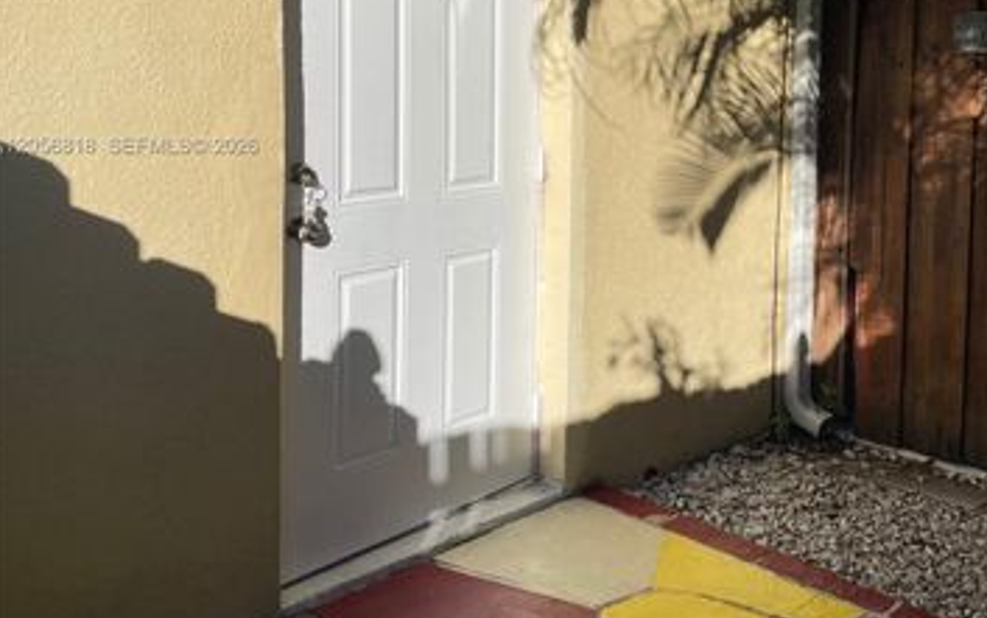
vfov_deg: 32.1
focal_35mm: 39
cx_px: 685
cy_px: 147
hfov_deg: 49.2
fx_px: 1050
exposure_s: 1/5814
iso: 32
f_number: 1.6
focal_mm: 4.2
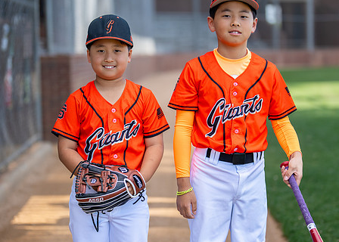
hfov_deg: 24.8
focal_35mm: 80
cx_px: 161
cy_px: 132
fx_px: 770
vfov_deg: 17.9
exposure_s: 1/2000
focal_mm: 50
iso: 125
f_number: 1.2
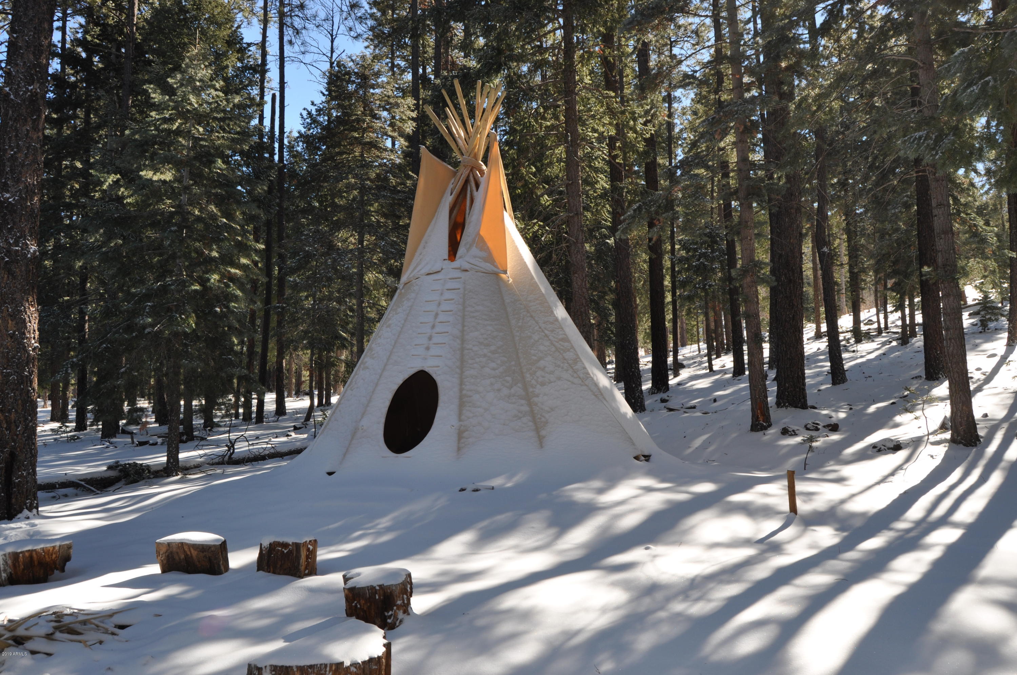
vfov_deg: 43.5
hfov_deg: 62.0
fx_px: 846
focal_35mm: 30
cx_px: 508
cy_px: 338
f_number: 9
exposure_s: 1/200
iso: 200
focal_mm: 20
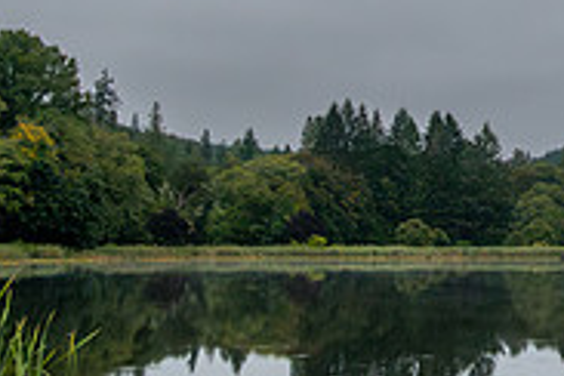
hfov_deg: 20.3
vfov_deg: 14.1
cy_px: -37
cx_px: 641
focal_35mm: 95
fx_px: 1488
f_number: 8
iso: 8000
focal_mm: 30
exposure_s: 1/100
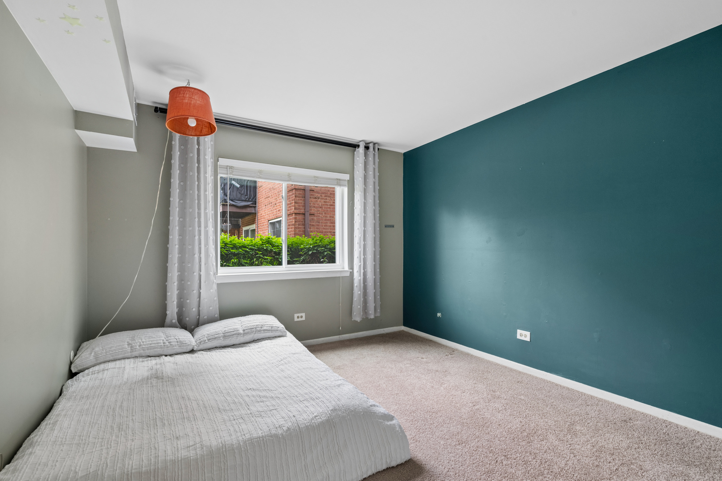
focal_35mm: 16
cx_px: 361
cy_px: 240
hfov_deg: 96.7
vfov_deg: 73.7
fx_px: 321
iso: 400
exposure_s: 1/20
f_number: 8
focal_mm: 16
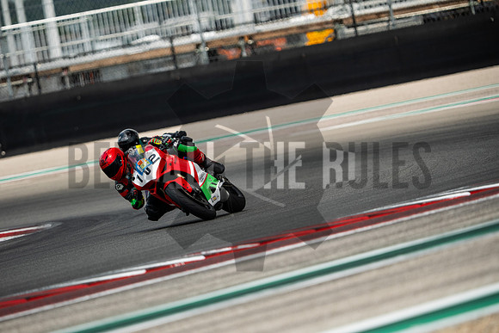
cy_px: 166
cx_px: 250
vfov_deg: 3.3
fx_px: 5823
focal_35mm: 420
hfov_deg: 4.9
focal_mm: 280
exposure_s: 1/2500
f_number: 2.8
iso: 400
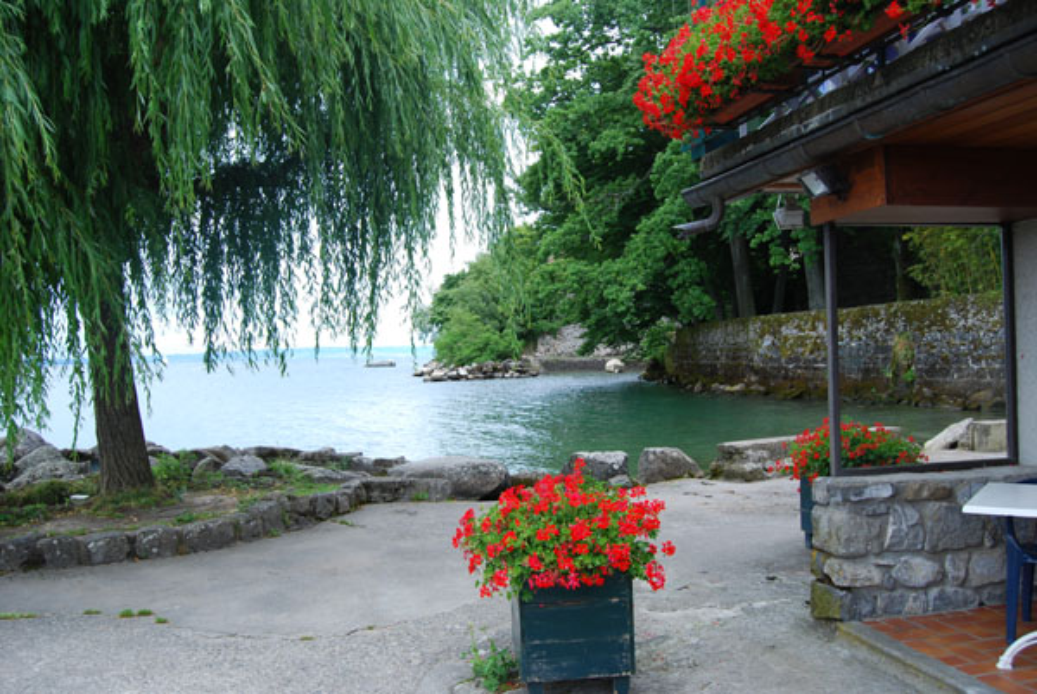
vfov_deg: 43.7
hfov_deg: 61.9
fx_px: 865
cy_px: 347
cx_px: 518
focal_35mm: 30
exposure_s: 1/125
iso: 100
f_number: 5.6
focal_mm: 20
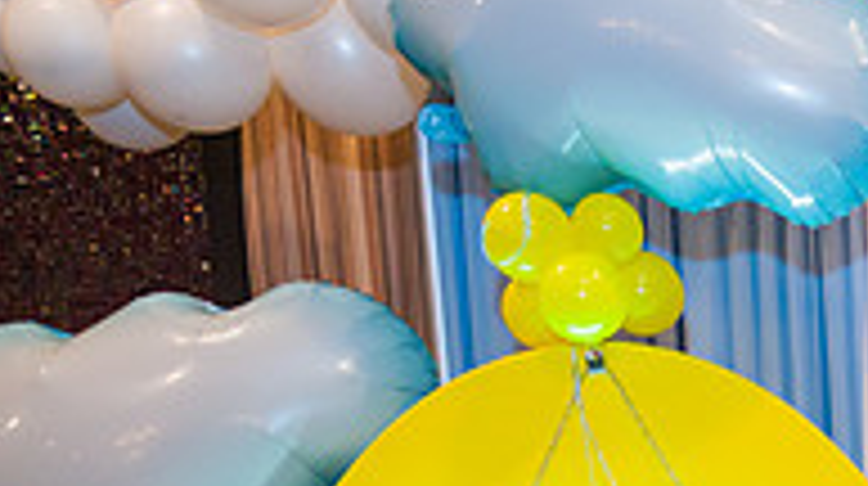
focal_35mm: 82
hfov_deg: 21.8
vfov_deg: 13.4
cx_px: 1291
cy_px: 846
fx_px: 1885
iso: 1600
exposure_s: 1/200
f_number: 3.2
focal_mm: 26
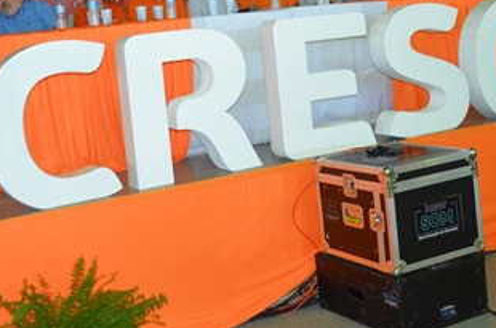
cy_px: 50
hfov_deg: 32.9
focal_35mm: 61
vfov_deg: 21.8
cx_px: 195
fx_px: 838
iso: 1000
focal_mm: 21
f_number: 3.8
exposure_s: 1/60
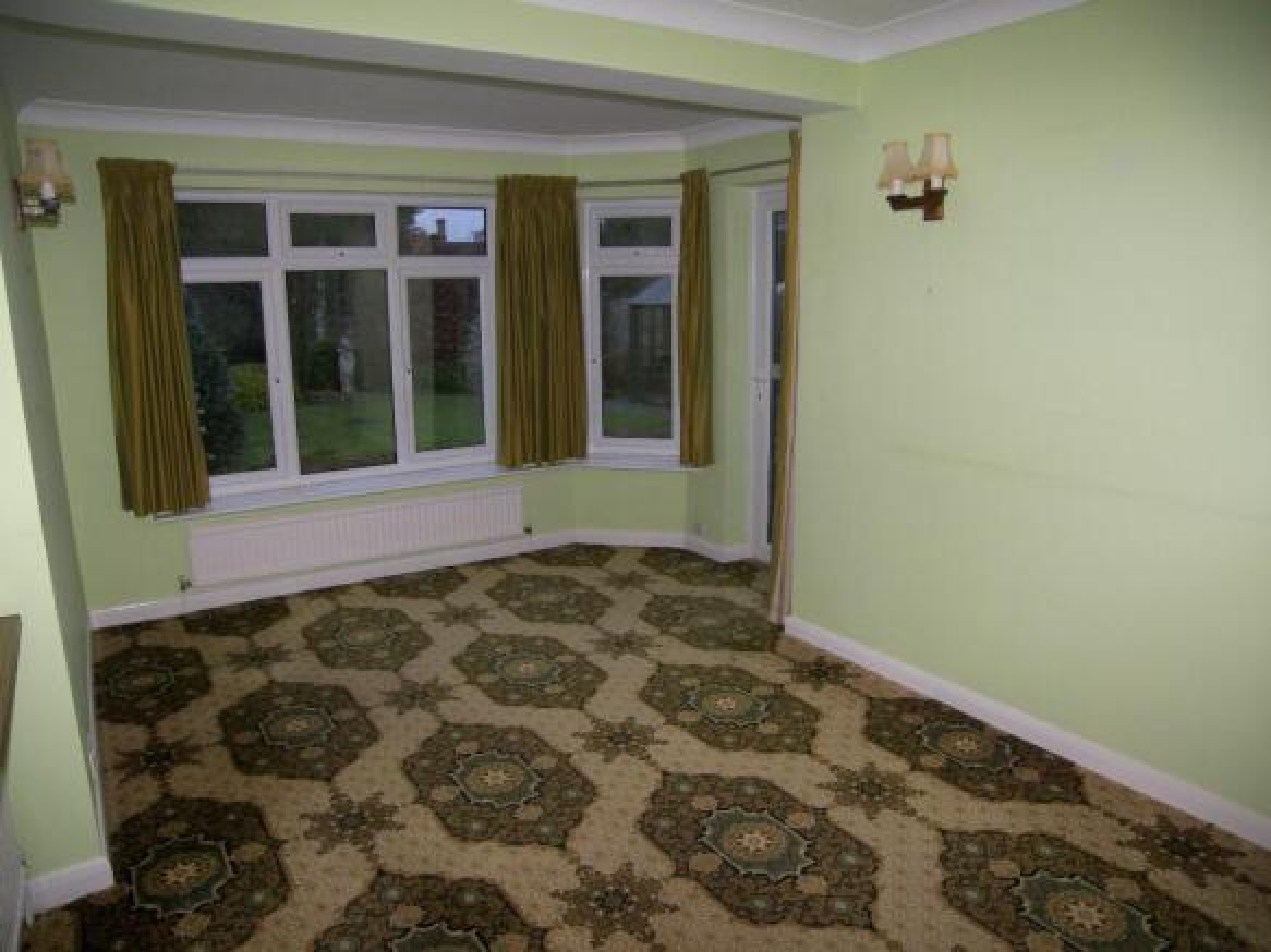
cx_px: 636
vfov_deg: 56.8
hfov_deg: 71.6
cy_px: 476
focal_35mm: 24
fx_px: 881
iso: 100
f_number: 2.8
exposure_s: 1/30
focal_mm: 5
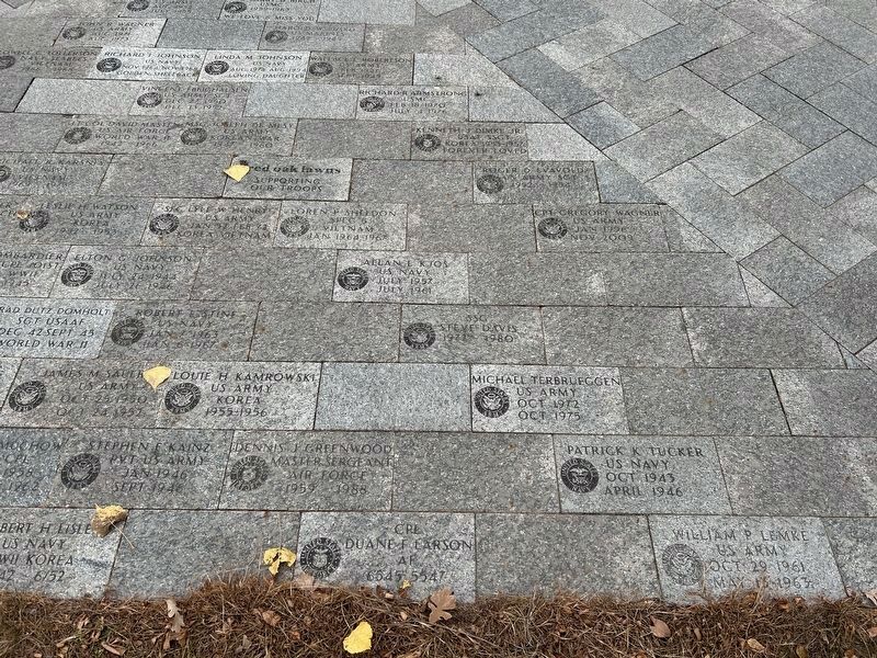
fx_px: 659
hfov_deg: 67.3
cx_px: 438
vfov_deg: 53.1
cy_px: 329
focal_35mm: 26
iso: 40
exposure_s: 1/233
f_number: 1.5
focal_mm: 5.7
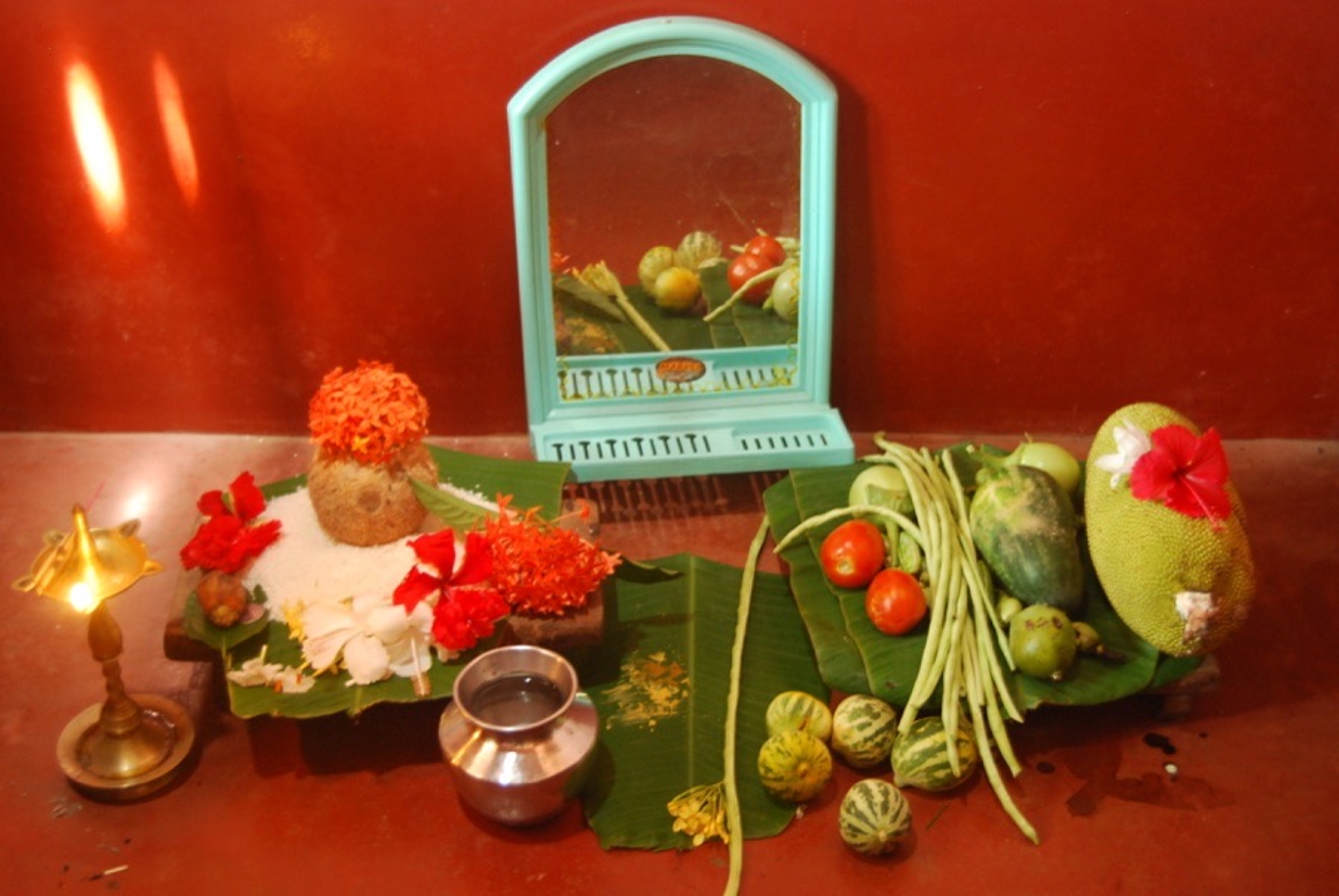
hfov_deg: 38.8
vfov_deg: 26.5
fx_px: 1899
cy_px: 448
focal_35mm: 51
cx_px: 670
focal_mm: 34
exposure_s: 1/2
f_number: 4.5
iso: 800
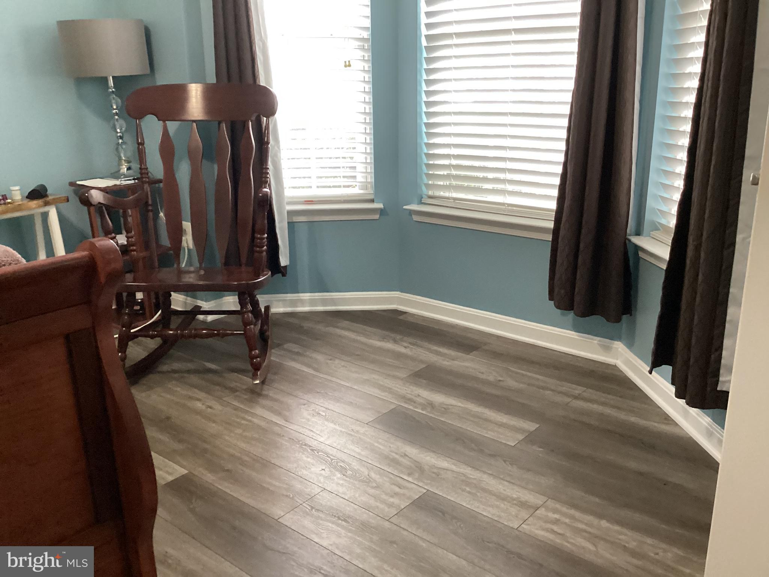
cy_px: 288
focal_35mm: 31
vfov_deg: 45.4
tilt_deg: -17.4
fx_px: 689
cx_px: 384
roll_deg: +0.3
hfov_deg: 58.4
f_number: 2.4
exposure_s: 1/60
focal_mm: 3.3
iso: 320
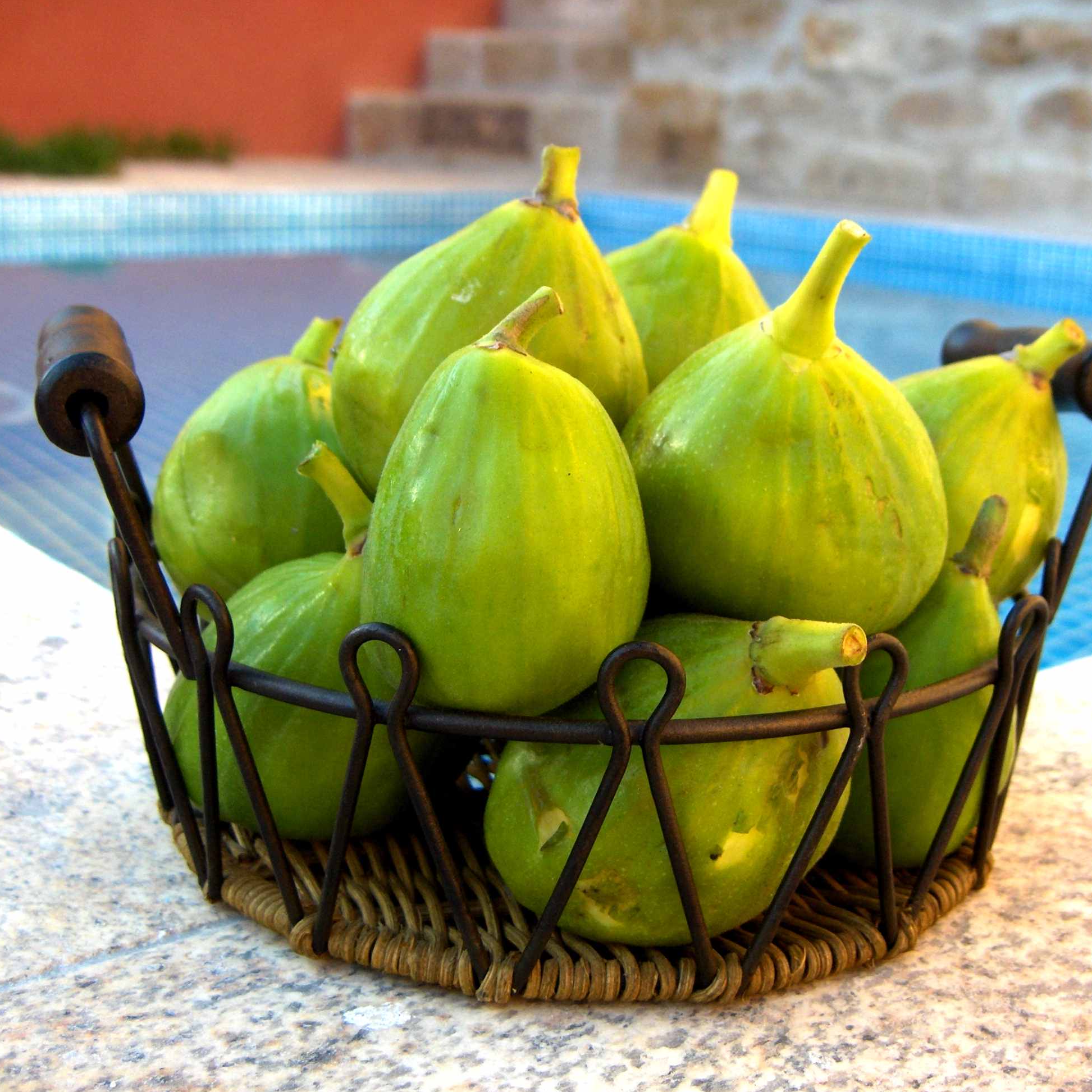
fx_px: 1642
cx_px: 651
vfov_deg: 36.8
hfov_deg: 36.7
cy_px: 546
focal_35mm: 46
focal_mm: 8
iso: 100
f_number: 2.8
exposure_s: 1/292
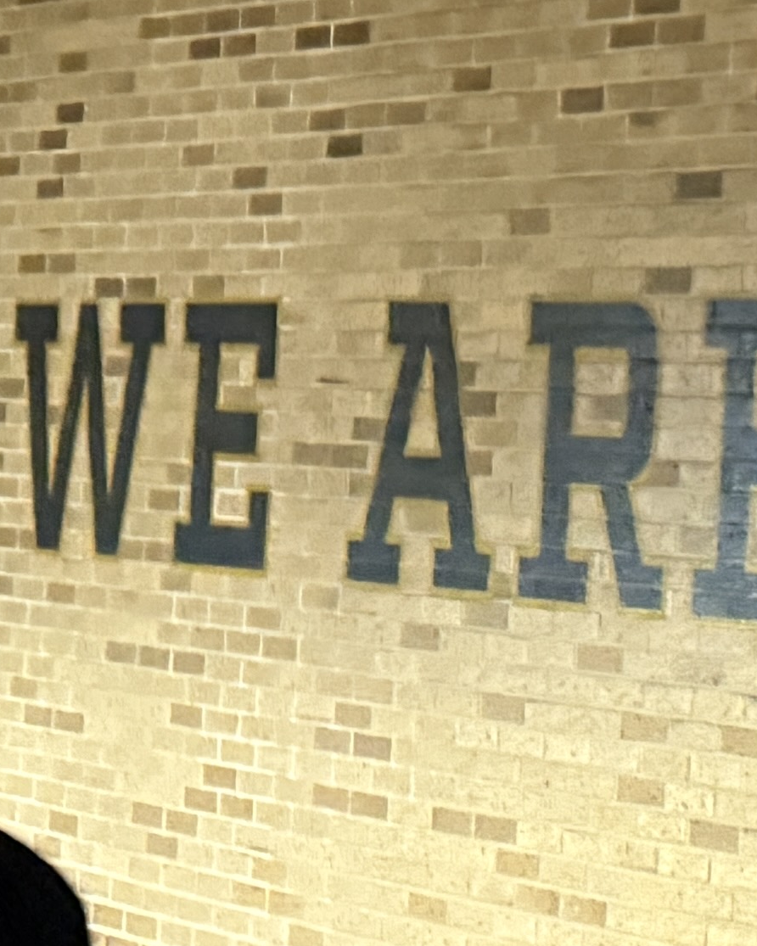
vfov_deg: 16.0
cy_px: 499
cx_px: 2160
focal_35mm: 120
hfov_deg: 10.1
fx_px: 3361
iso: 800
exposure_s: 1/30
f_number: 1.78
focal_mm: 6.76
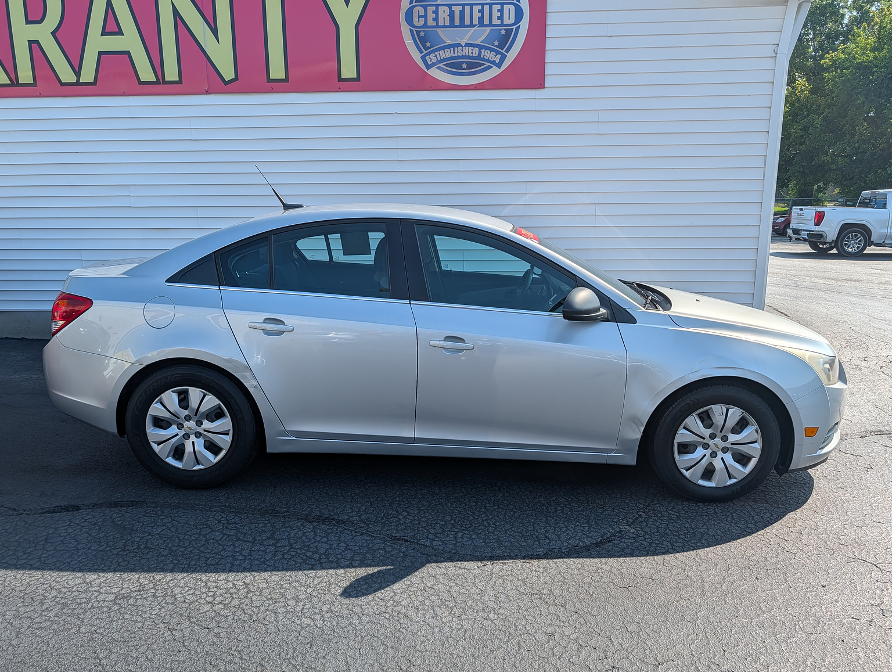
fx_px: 645
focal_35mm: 25
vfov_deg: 55.0
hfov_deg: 69.3
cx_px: 462
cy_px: 346
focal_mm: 6.9
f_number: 1.68
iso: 25
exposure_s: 1/11236
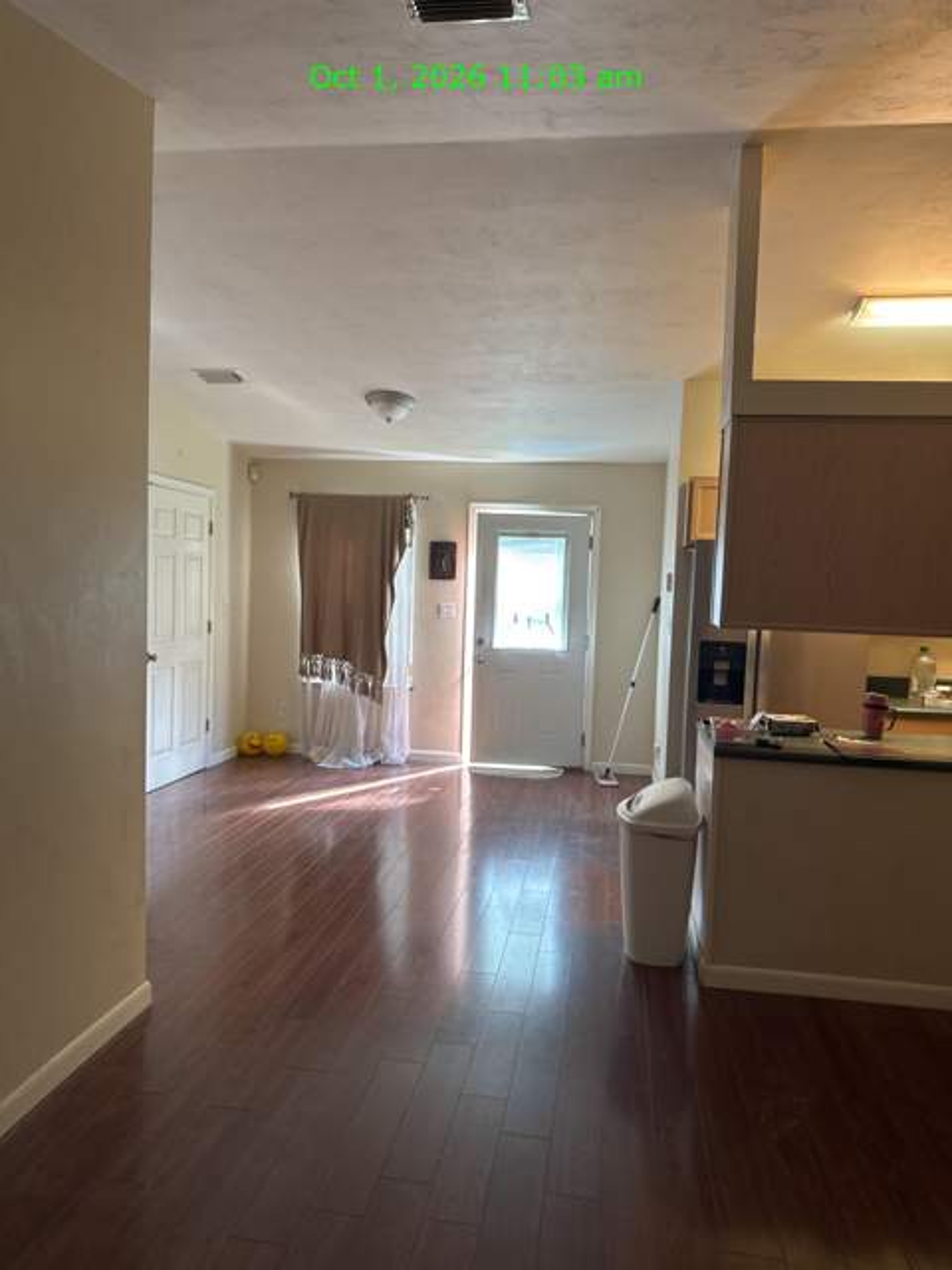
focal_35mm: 24
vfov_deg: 71.6
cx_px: 476
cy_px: 635
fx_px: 880
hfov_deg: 56.8
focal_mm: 6.76
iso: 200
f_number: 1.78
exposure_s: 1/60
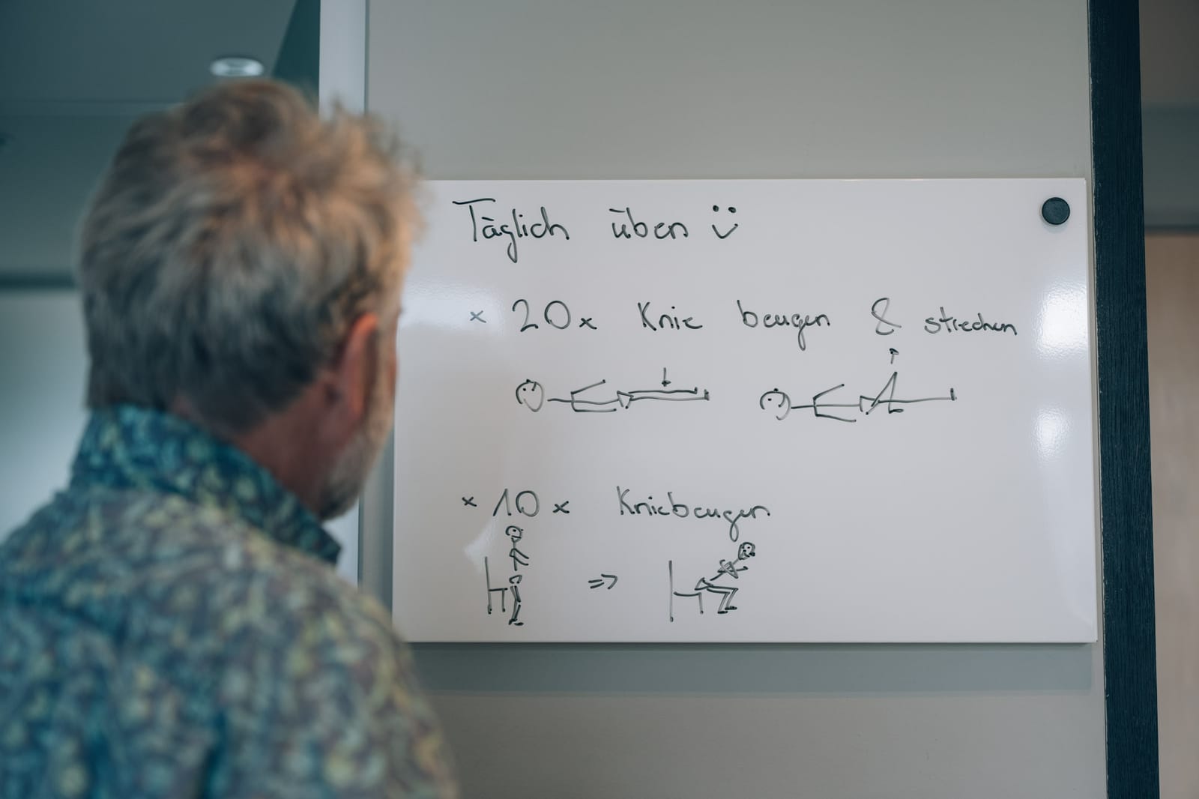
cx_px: 600
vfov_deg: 22.6
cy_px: 400
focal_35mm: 60
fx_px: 1998
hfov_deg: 33.4
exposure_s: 1/160
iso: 500
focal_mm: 60
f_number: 2.5
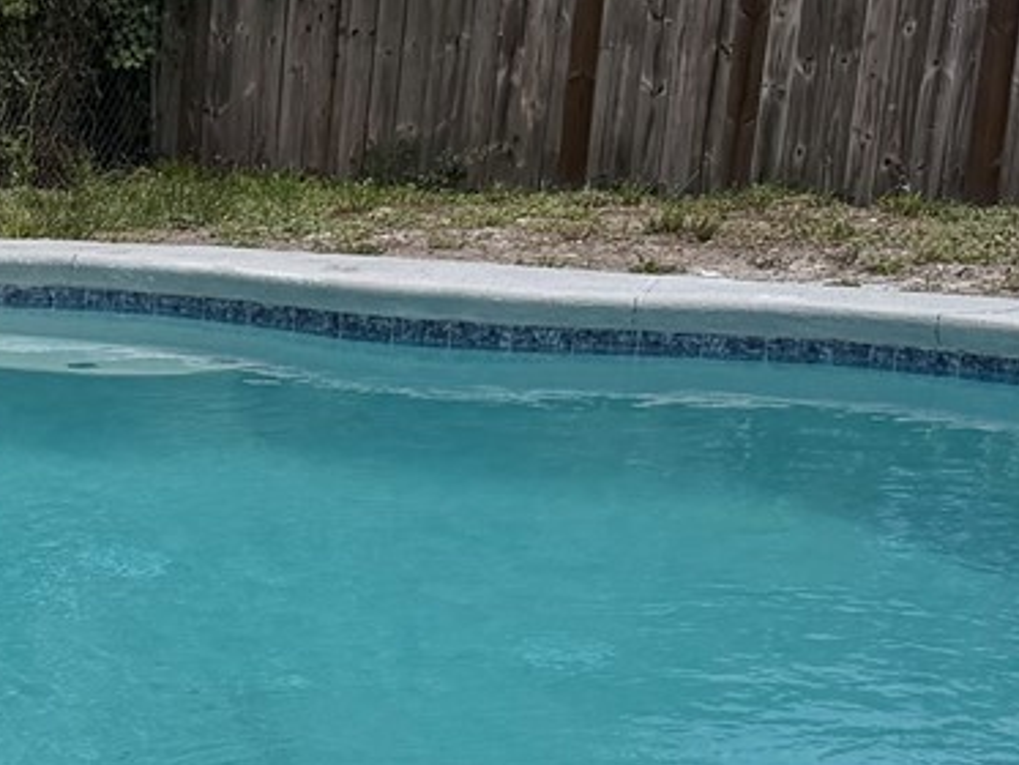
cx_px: -434
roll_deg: +2.5
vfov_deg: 14.1
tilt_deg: -19.1
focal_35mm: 103
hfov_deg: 17.5
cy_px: 844
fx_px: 3033
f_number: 1.78
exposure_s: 1/10309
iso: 80
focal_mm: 6.76
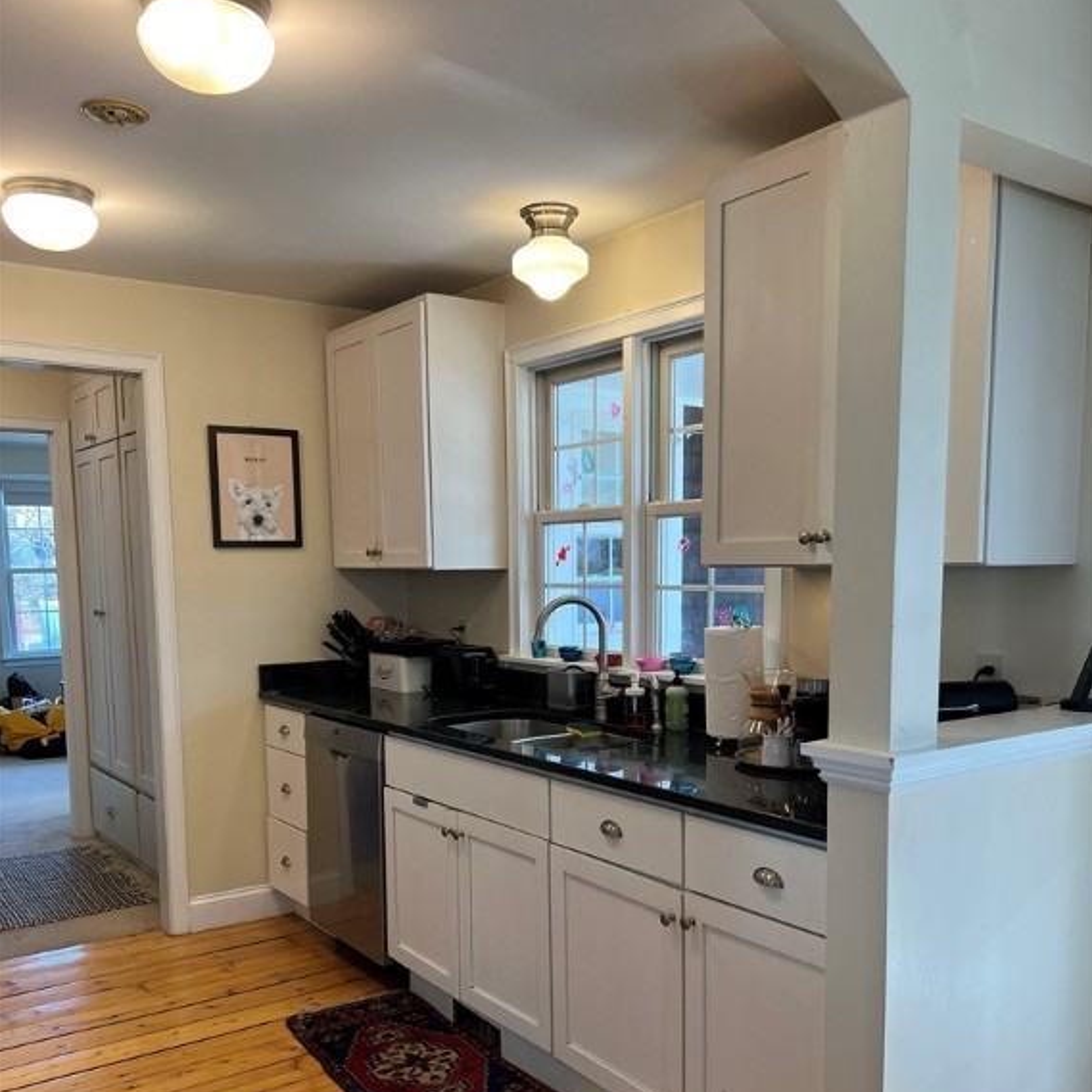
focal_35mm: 31
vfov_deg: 51.9
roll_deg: +1.0
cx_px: 551
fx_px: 1106
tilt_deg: -6.2
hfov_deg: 52.5
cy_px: 689
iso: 50
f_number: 1.5
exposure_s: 1/120
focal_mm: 5.7
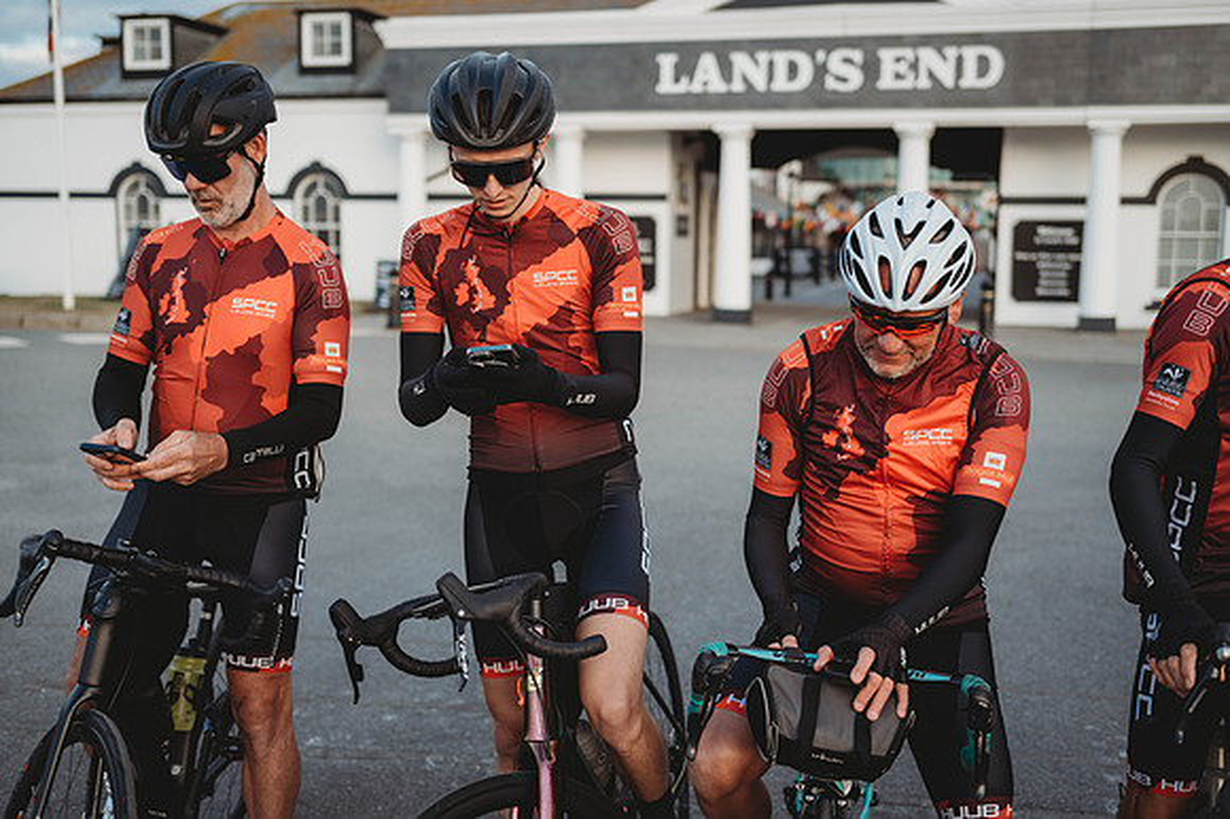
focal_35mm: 40
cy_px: 410
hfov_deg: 48.5
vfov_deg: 33.4
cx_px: 615
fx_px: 1366
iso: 100
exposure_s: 1/320
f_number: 2.5
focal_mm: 40
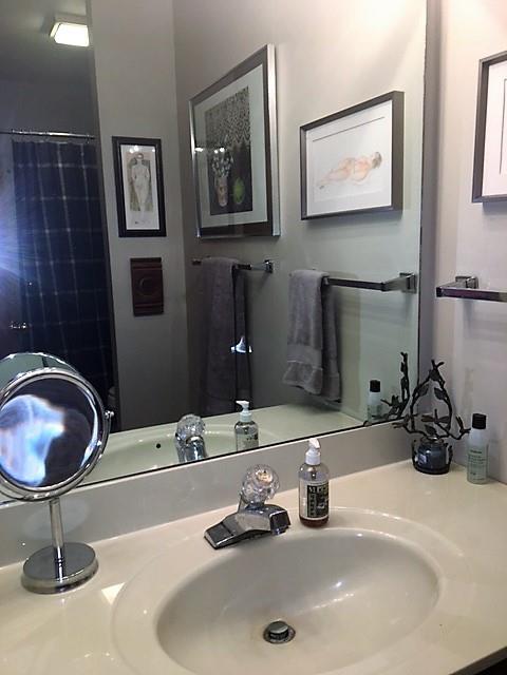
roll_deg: +2.9
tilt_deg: -9.0
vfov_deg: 61.7
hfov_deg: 48.2
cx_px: 254
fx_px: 566
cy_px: 338
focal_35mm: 29
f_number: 2.2
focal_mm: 4.15
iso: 32
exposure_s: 1/30
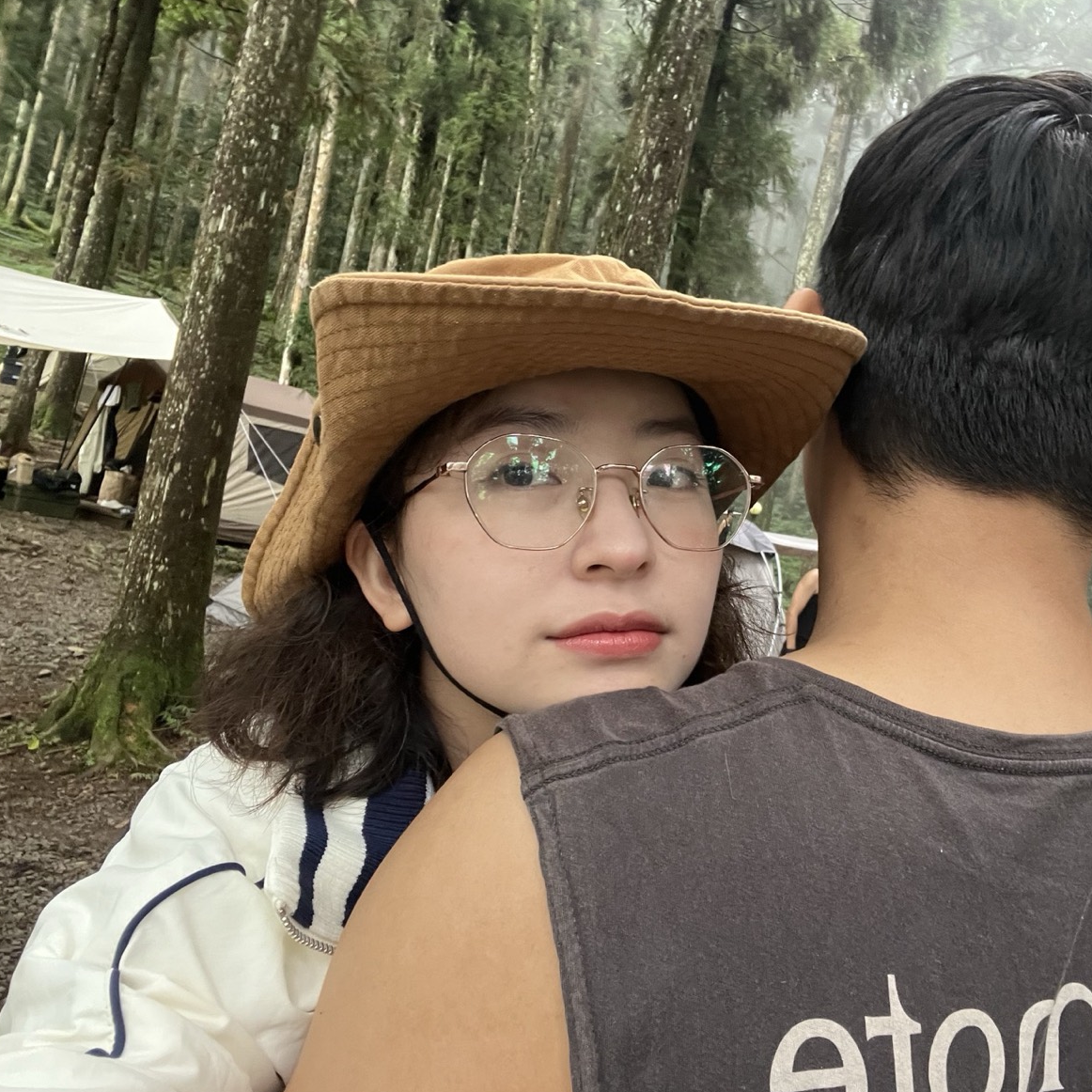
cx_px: 726
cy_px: 542
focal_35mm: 28
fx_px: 999
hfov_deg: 56.1
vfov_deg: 57.3
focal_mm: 2.71
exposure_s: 1/60
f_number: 2.2
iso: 320
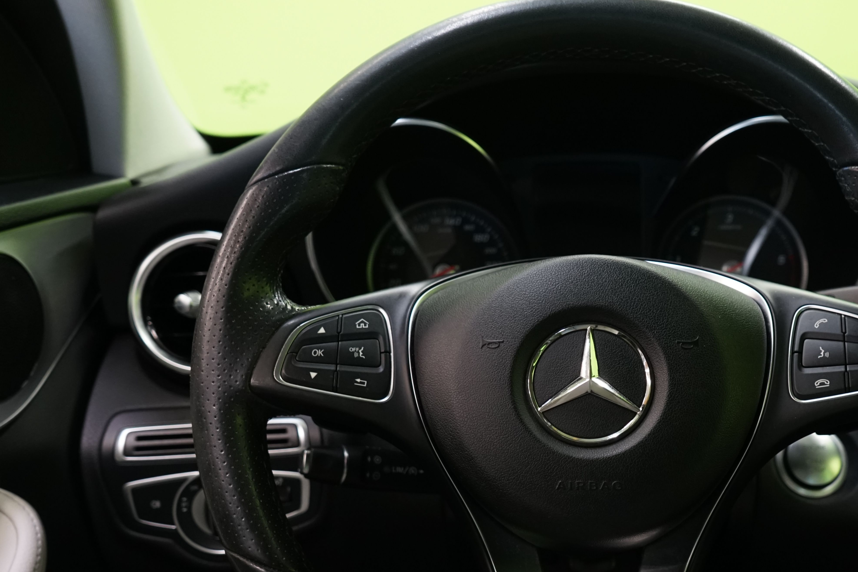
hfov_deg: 43.8
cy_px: 381
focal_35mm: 44
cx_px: 582
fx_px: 1049
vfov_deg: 30.3
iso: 1250
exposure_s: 1/20
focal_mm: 29
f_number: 5
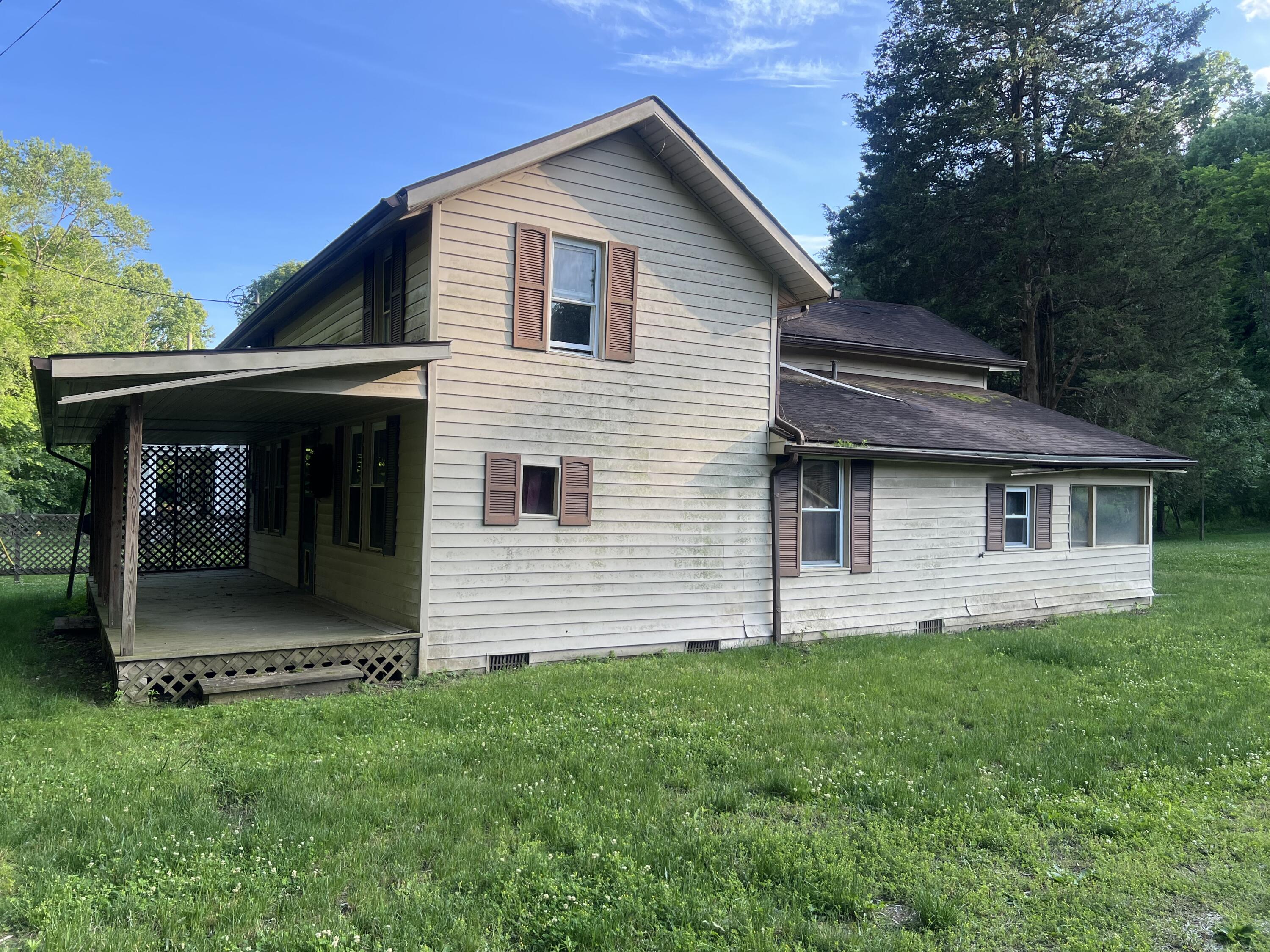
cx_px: 635
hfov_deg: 67.3
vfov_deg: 53.1
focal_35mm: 26
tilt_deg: -0.1
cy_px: 476
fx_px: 954
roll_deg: -1.3
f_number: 1.5
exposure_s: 1/639
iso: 50
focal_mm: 5.7
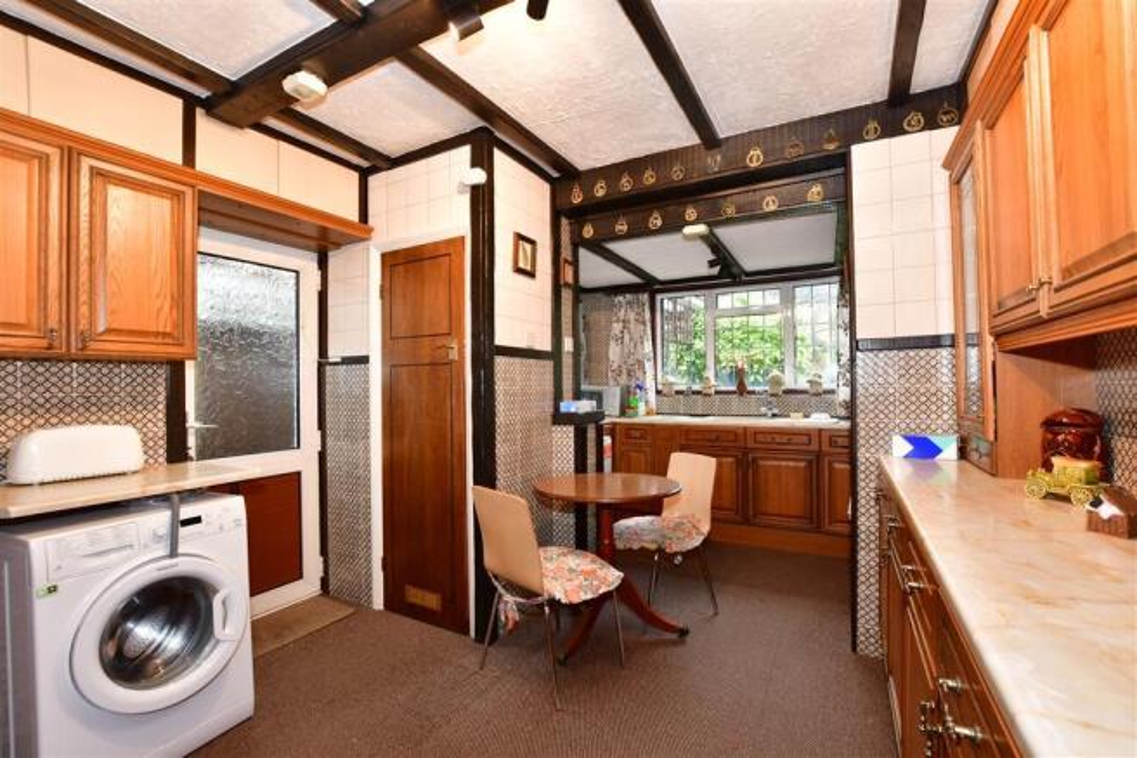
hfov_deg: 100.4
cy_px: 379
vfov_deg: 77.3
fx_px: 474
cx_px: 568
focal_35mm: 15
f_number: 8
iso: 320
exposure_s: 1/3
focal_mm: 10
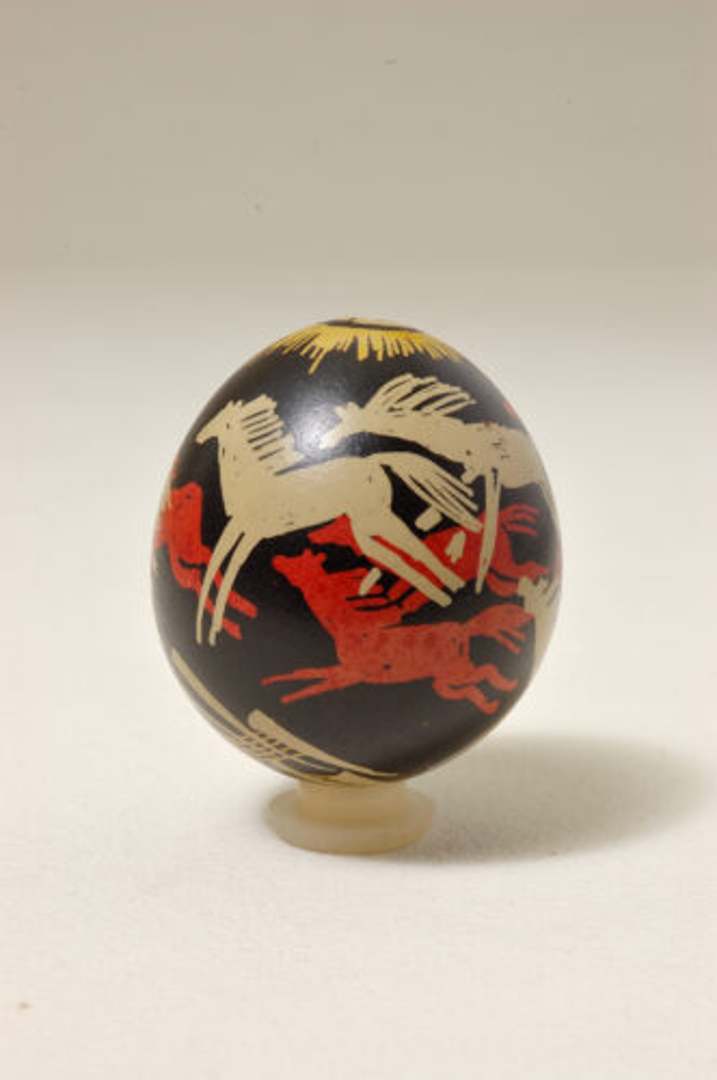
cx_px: 358
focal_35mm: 82
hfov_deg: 16.5
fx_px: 2471
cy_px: 540
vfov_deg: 24.6
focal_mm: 55
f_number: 11
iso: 200
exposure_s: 2.5
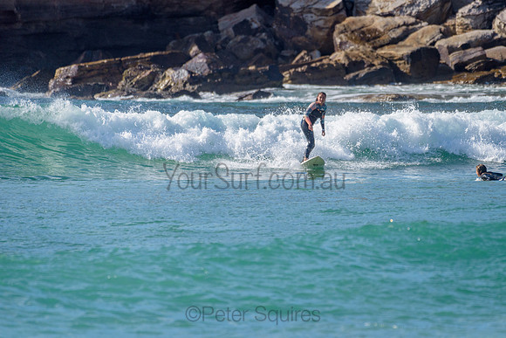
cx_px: 310
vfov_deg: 2.2
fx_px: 8615
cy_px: 140
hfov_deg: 3.4
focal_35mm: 613
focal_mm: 500
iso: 250
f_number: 5.6
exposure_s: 1/2000
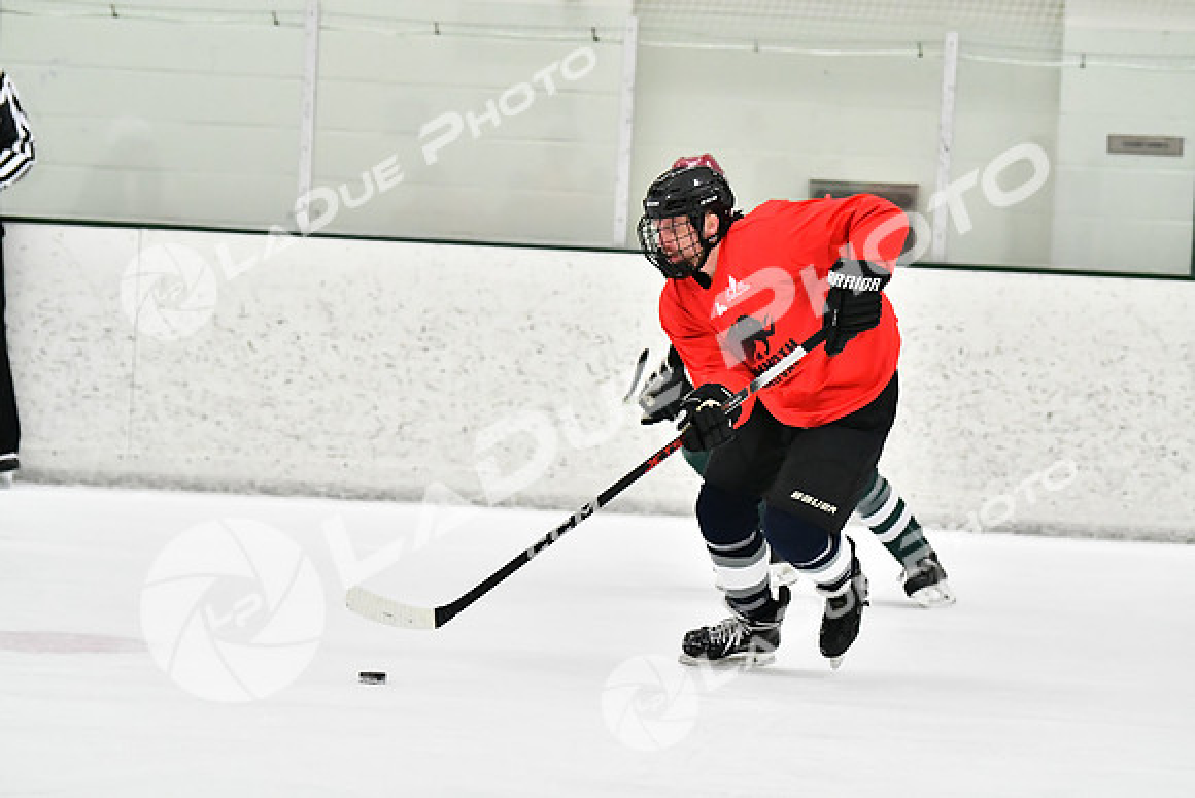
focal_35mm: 195
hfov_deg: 10.5
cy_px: 399
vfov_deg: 7.0
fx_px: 6474
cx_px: 598
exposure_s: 1/1600
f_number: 2.8
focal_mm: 130
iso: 6400
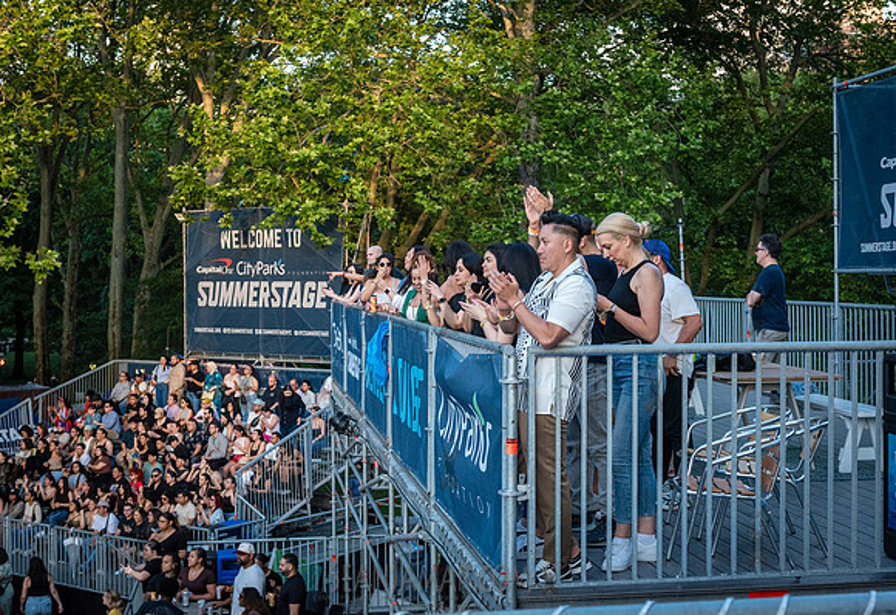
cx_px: 480
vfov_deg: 26.6
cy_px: 295
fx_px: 1300
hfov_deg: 38.0
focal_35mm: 52
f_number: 5.6
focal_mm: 48
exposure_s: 1/500
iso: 2500
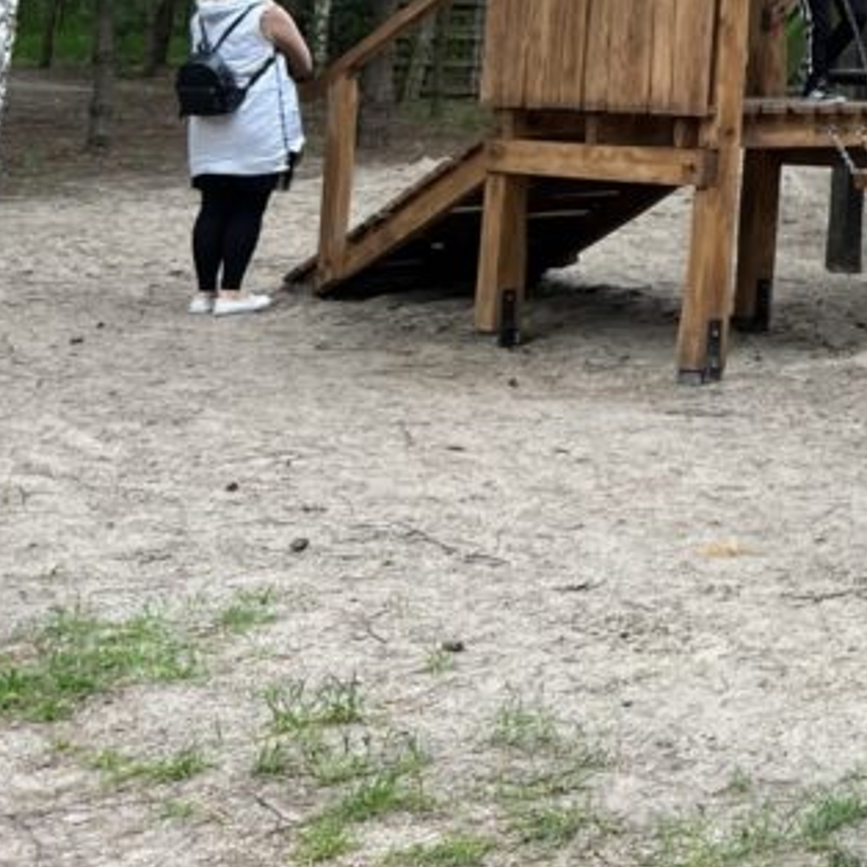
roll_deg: -0.9
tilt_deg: +9.2
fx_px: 2125
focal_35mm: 75
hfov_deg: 20.0
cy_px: -185
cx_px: 1292
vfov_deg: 21.4
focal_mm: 5.7
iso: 64
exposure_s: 1/121
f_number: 1.5
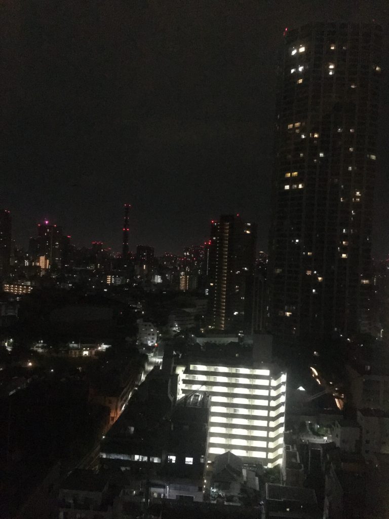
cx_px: 194
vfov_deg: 61.7
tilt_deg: +0.1
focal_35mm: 29
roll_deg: -2.0
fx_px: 435
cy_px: 260
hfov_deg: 48.2
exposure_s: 1/15
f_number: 2.2
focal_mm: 4.15
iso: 1600
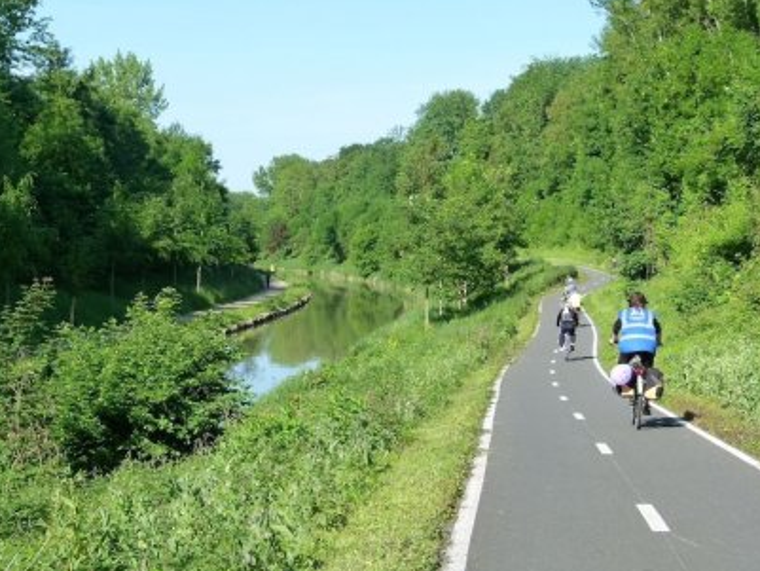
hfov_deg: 24.7
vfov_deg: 18.7
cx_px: 315
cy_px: 273
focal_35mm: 79
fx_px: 1735
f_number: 4
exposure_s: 1/640
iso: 160
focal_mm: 11.8
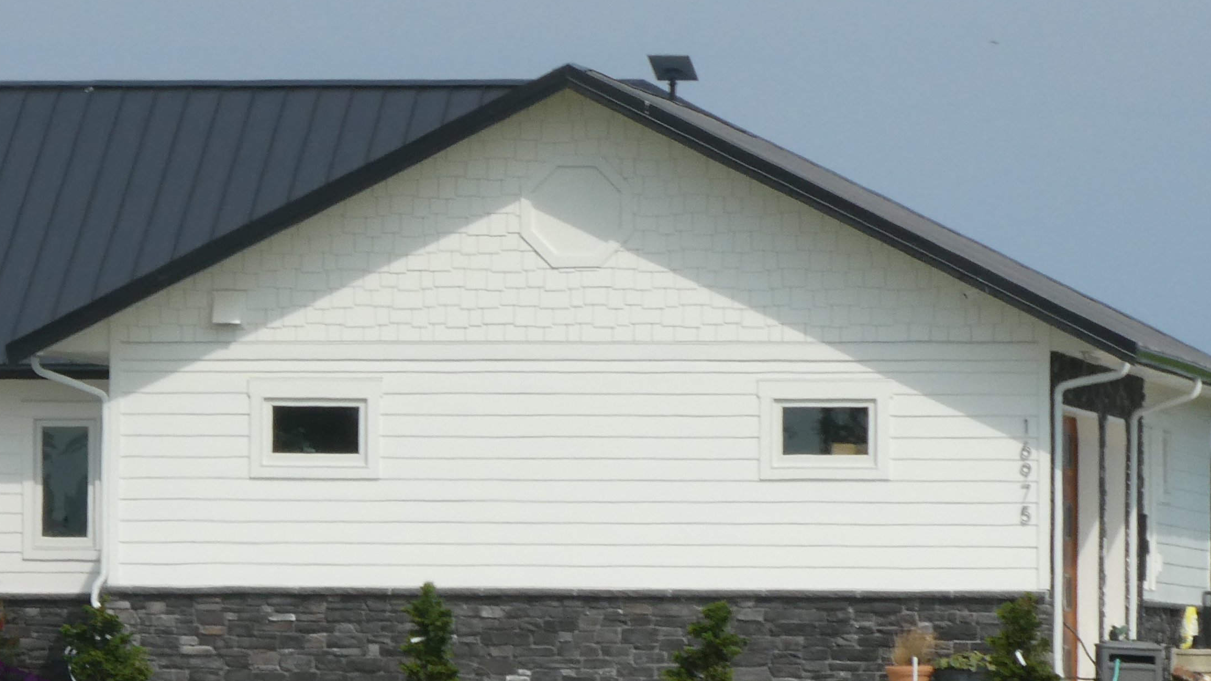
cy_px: 543
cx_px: -69
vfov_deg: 2.8
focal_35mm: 441
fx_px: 14160
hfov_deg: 4.9
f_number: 5.6
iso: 80
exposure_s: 1/500
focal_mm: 30.9
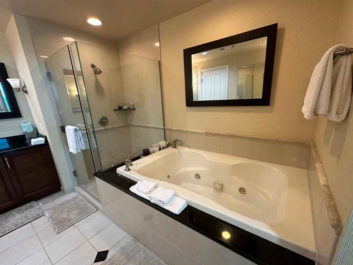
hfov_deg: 98.1
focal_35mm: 15
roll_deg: +2.4
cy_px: 142
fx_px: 153
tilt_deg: -15.9
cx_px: 182
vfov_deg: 81.6
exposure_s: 1/60
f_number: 2.2
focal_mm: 2.22
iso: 250
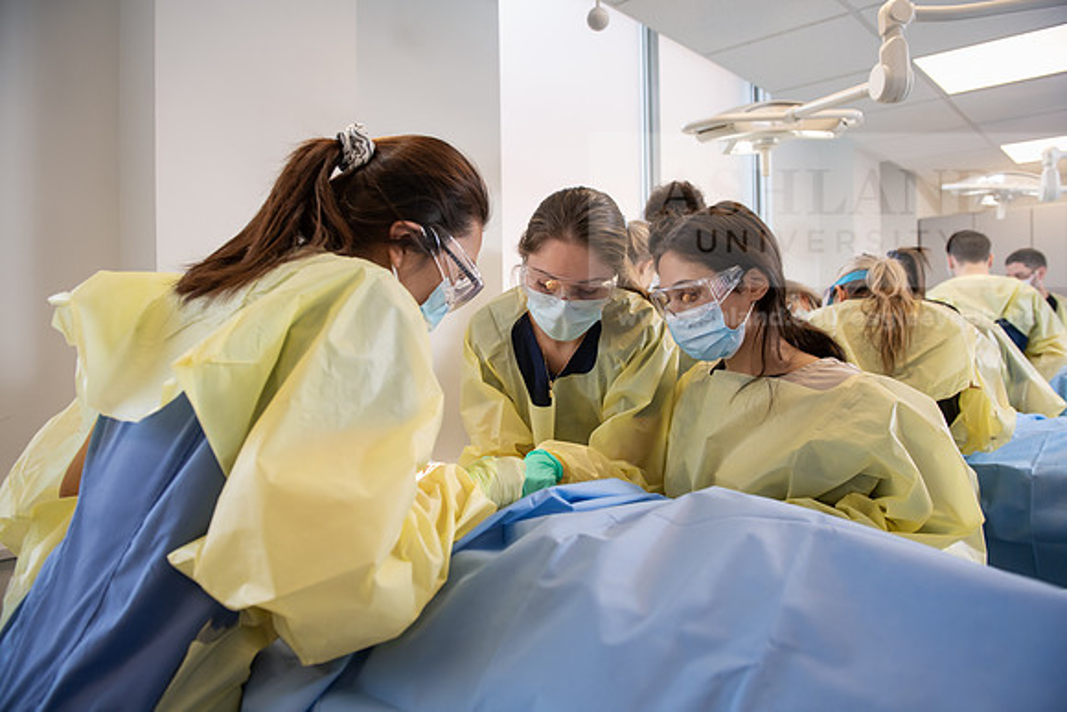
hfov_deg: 73.7
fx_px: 711
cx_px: 534
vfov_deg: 53.2
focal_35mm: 24
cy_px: 356
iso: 500
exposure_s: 1/200
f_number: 4
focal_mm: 24
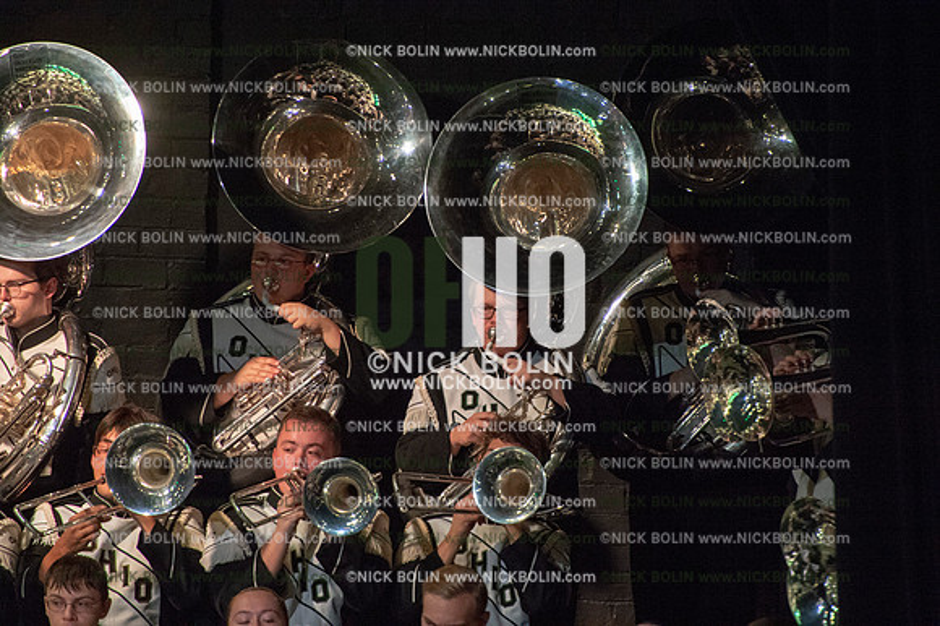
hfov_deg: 5.2
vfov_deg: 3.4
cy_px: 313
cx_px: 470
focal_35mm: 400
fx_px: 10438
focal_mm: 400
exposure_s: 1/320
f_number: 5.6
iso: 8000
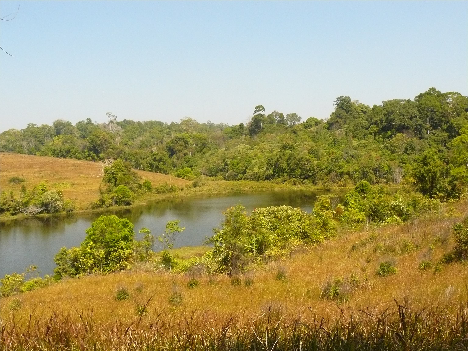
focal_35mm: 36
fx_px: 487
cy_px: 176
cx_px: 234
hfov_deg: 51.4
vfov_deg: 39.7
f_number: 8
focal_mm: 6
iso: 400
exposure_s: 1/500
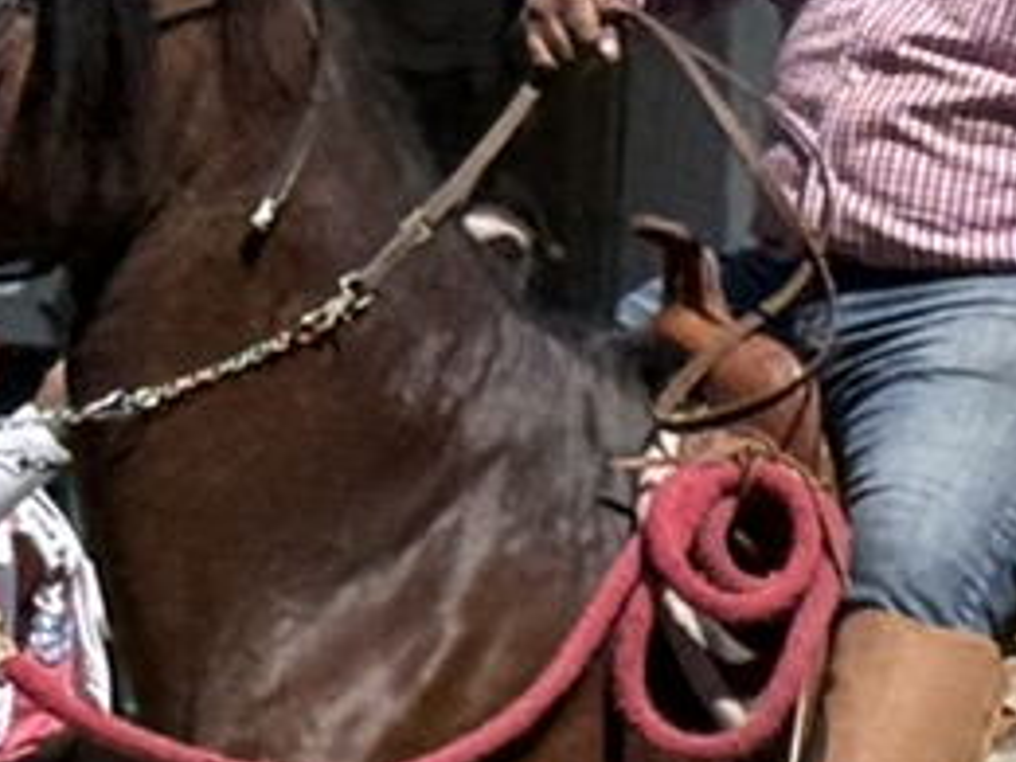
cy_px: 602
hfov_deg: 5.2
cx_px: 1739
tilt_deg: -1.5
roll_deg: -1.4
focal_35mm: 378
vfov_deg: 3.9
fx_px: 11095
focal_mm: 6.76
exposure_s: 1/4878
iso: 64
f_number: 1.78
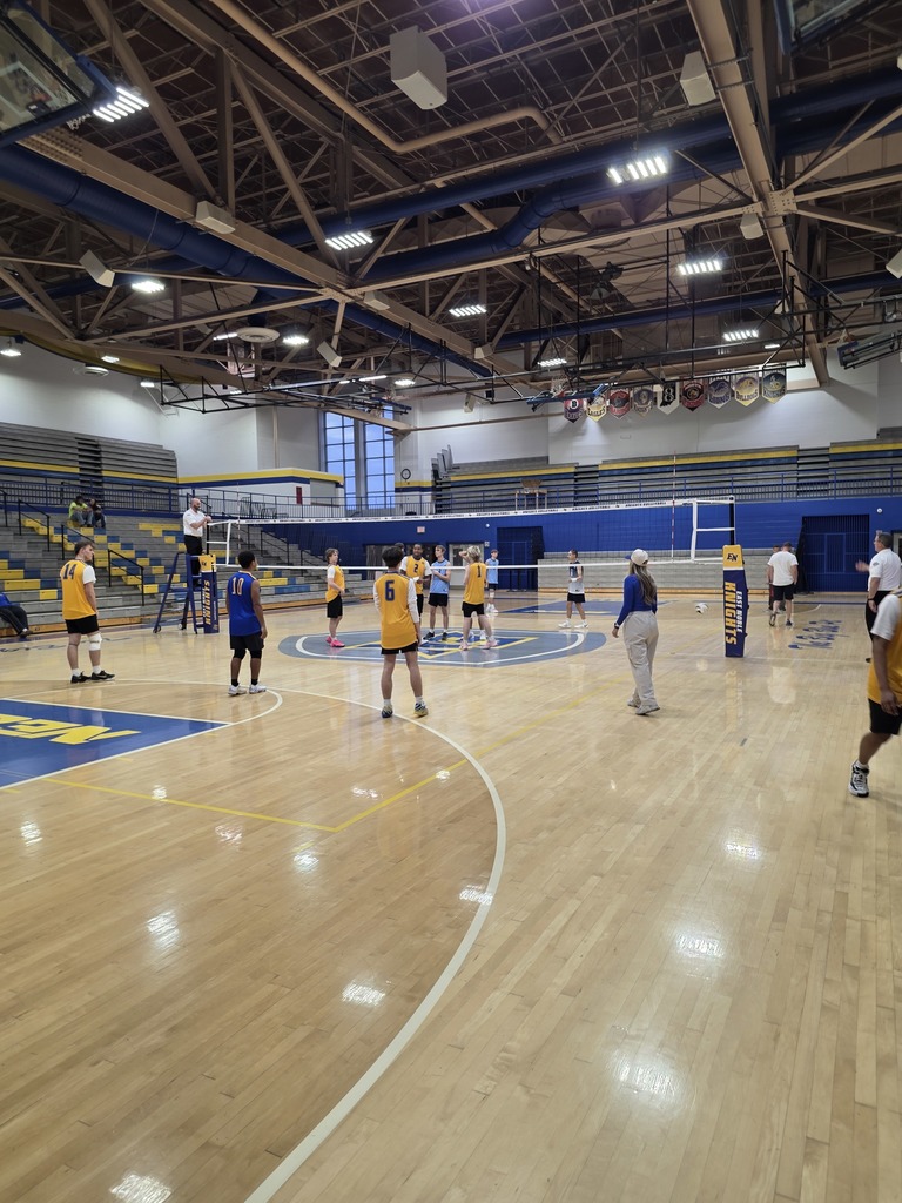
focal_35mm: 23
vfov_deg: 73.9
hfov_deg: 58.9
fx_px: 799
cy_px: 602
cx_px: 451
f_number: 1.7
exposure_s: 1/60.8
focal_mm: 6.25
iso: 80
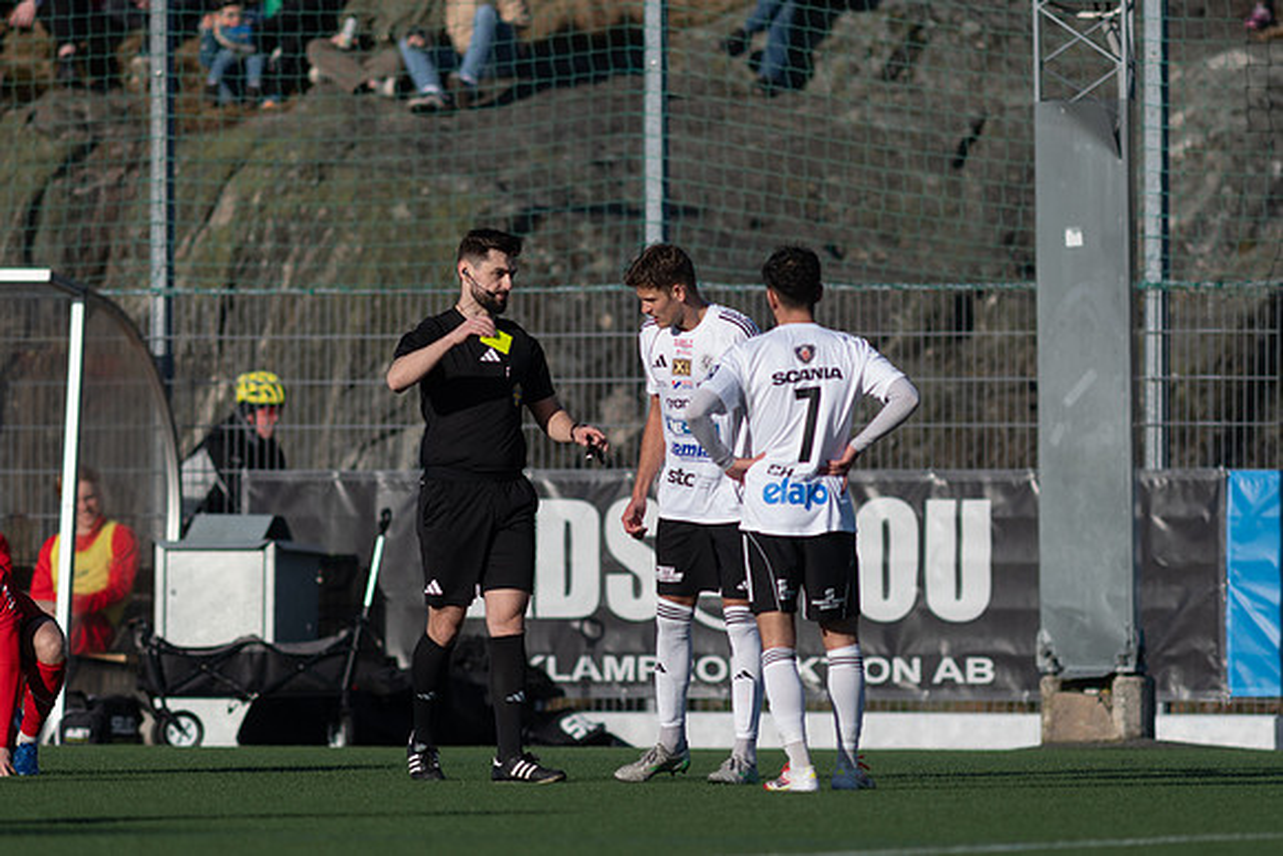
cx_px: 642
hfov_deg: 4.6
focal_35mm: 450
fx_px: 16041
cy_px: 428
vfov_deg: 3.1
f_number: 3.2
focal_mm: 300
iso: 100
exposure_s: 1/2000
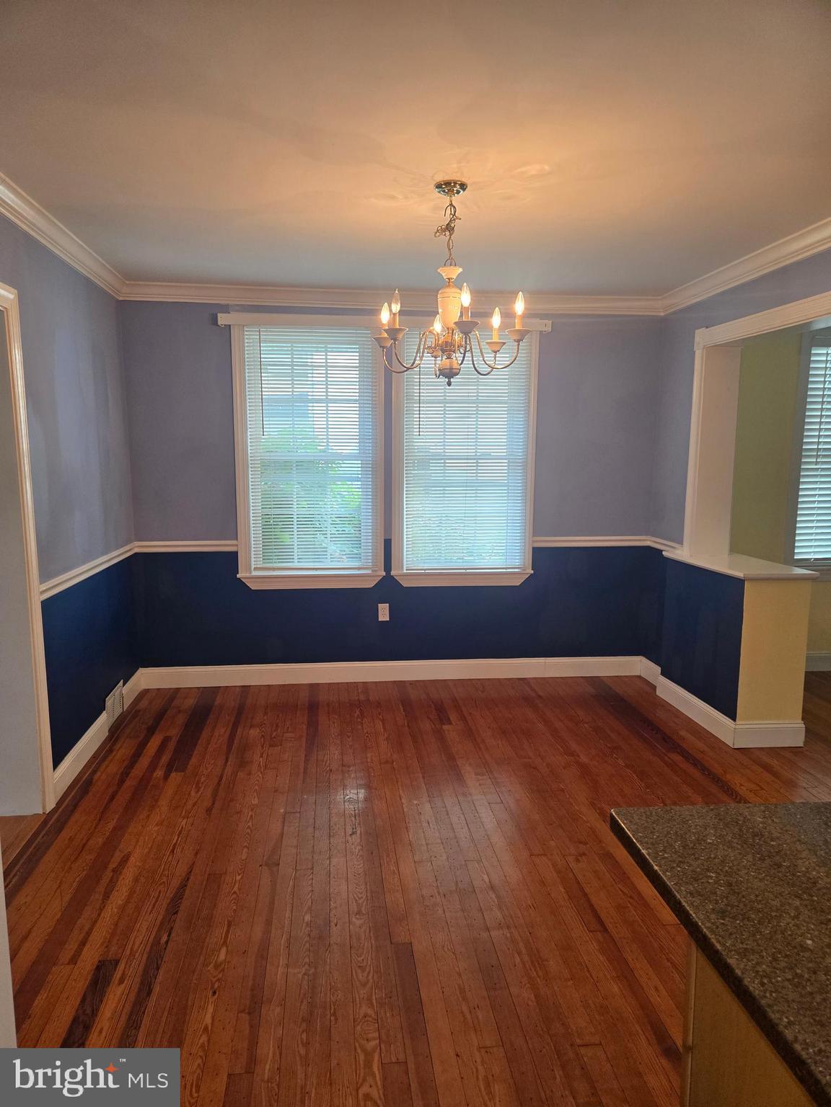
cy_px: 554
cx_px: 416
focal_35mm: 23
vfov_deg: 73.9
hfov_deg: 58.9
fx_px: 736
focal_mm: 5.4
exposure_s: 1/120
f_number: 1.8
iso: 125
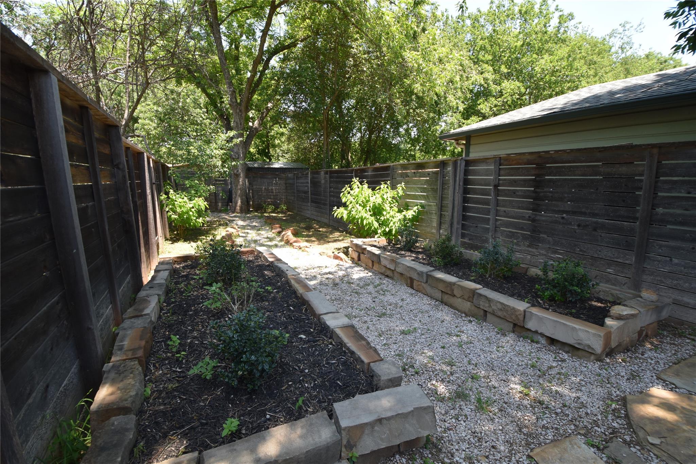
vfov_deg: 77.3
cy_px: 232
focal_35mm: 15
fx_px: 290
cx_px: 348
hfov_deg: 100.4
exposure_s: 1/160
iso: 200
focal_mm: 10
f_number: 5.6
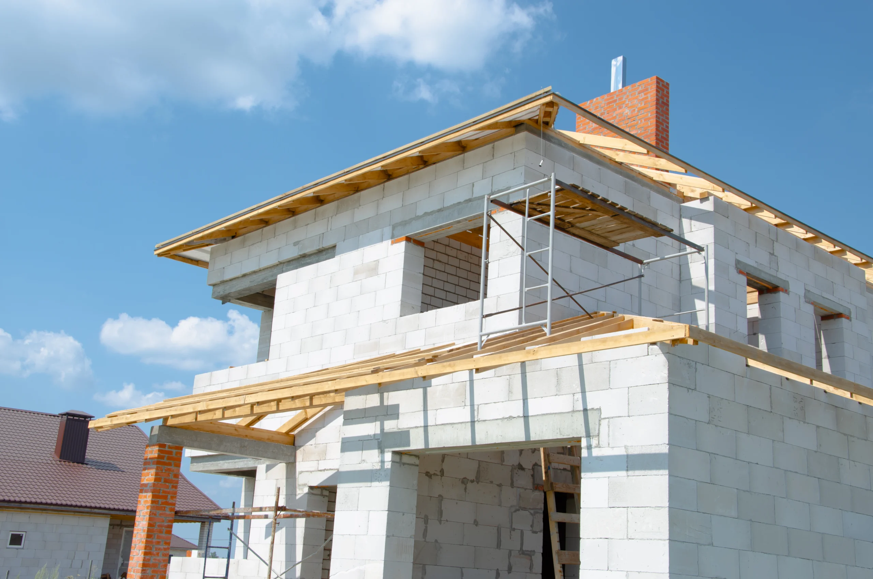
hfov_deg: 46.5
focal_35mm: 42
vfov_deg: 31.8
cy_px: 290
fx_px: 1016
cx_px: 436
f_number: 10
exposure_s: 1/100
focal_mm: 28
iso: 100
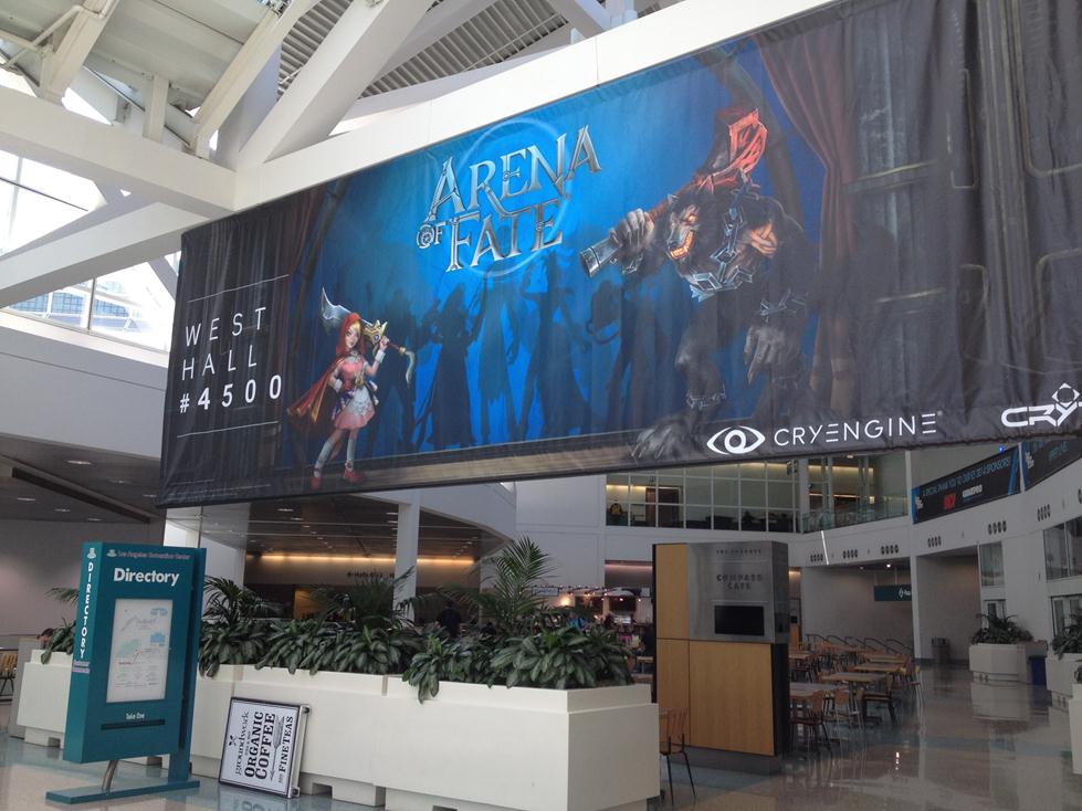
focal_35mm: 35
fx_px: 1094
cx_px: 541
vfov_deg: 40.7
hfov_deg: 52.6
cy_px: 406
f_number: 2.4
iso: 50
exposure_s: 1/60
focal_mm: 4.28
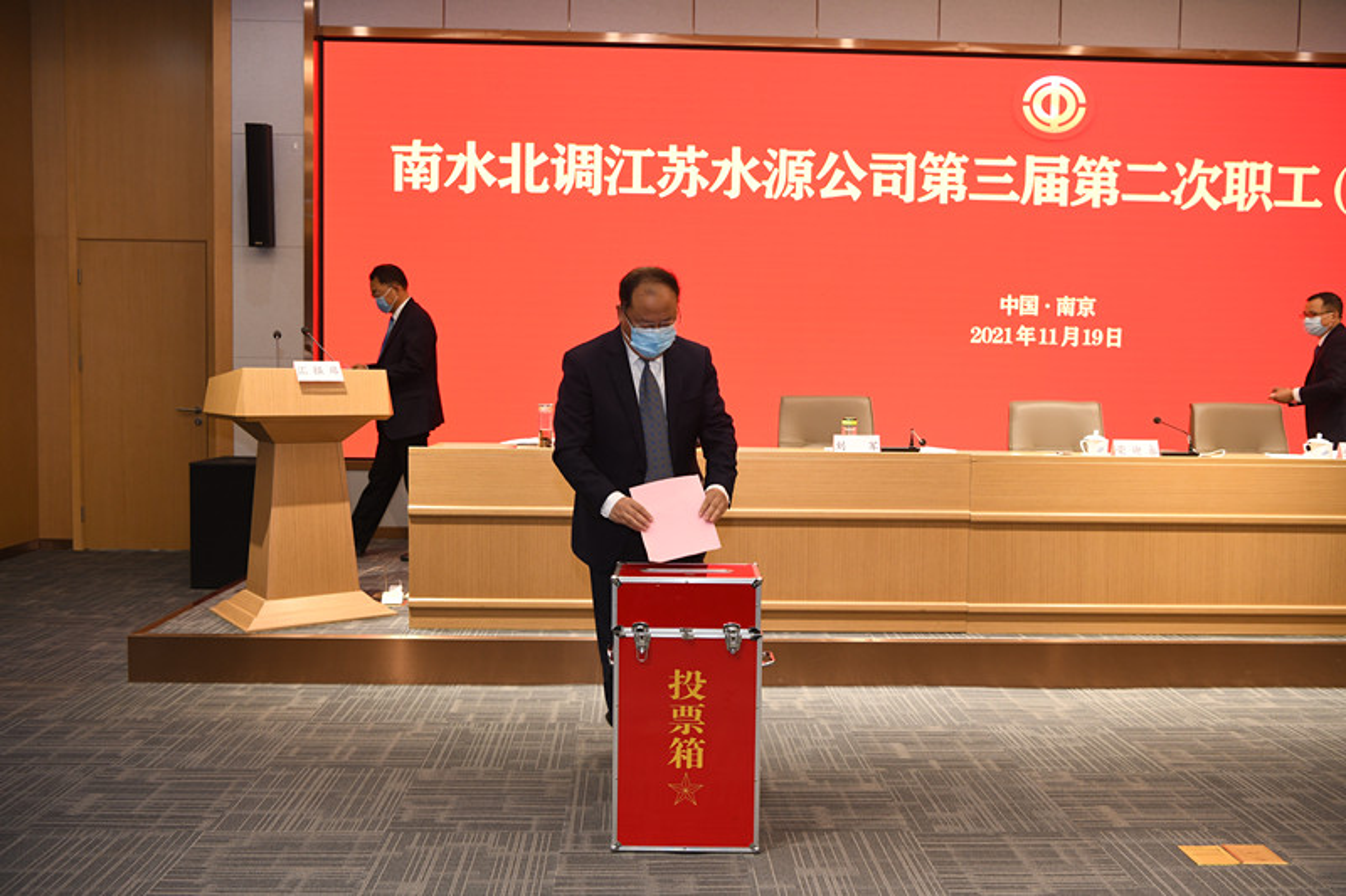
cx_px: 673
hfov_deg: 58.7
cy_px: 448
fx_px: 1196
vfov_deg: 41.1
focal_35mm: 32
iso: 1000
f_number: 4
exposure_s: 1/125
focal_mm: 32
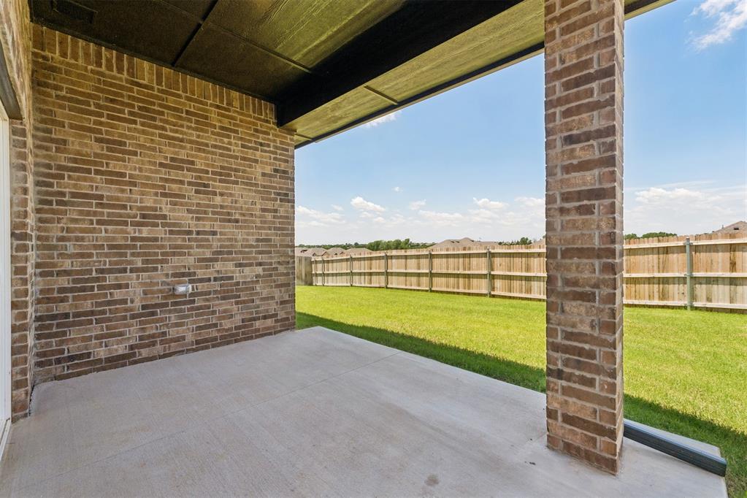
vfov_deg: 77.3
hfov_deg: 100.4
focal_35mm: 15
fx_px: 311
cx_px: 374
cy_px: 249
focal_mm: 10
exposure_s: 1/400
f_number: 8
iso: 200
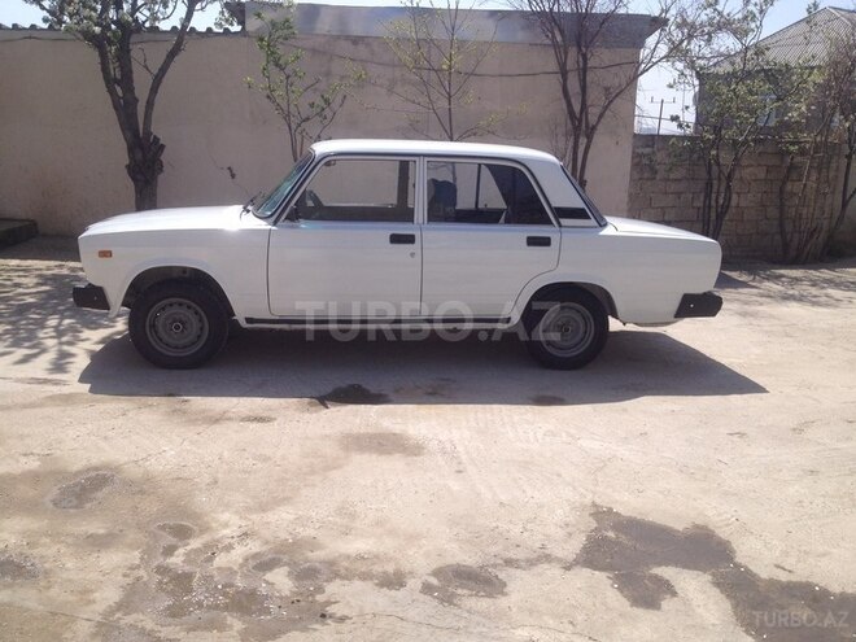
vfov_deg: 40.7
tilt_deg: -14.6
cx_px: 428
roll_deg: -1.9
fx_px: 865
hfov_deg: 52.6
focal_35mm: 35
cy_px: 321
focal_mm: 4.28
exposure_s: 1/2208
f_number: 2.4
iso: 50
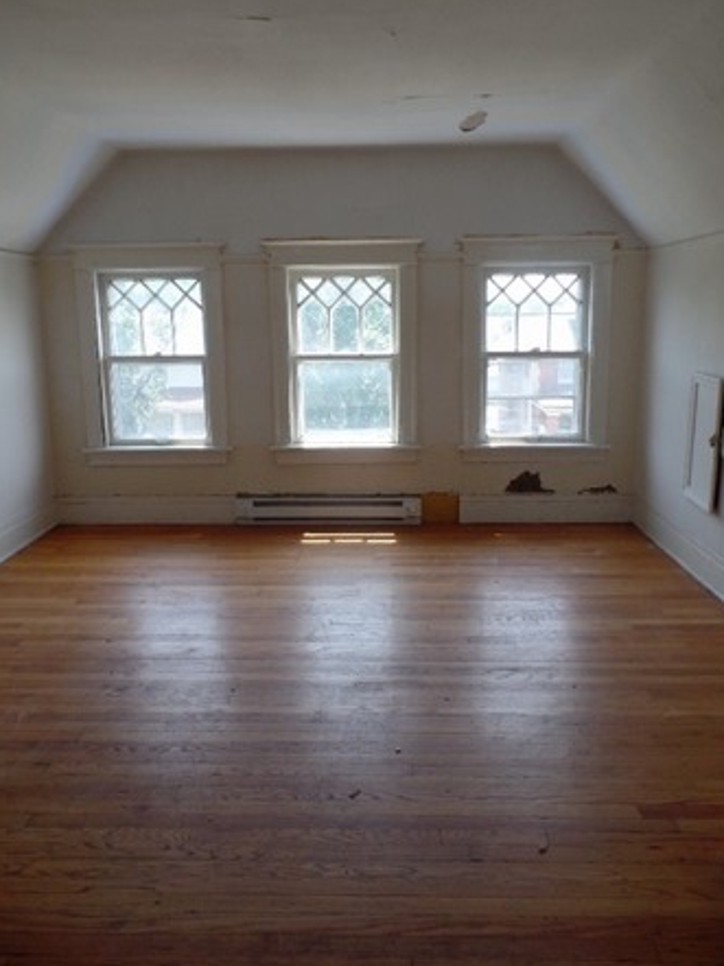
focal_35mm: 25
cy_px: 444
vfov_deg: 69.3
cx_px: 374
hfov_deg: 54.8
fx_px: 698
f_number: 3.5
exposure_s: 1/60
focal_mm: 4.1
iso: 80
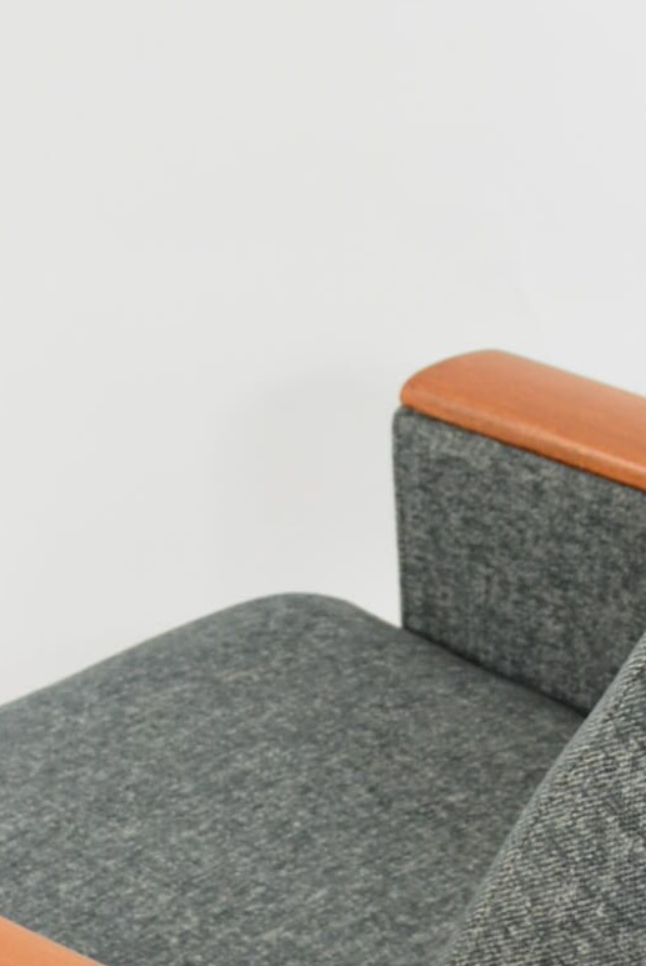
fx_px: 4055
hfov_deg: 9.1
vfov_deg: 13.4
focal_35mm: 151
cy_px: 1012
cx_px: 525
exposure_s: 1/60
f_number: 5.6
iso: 500
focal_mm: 26
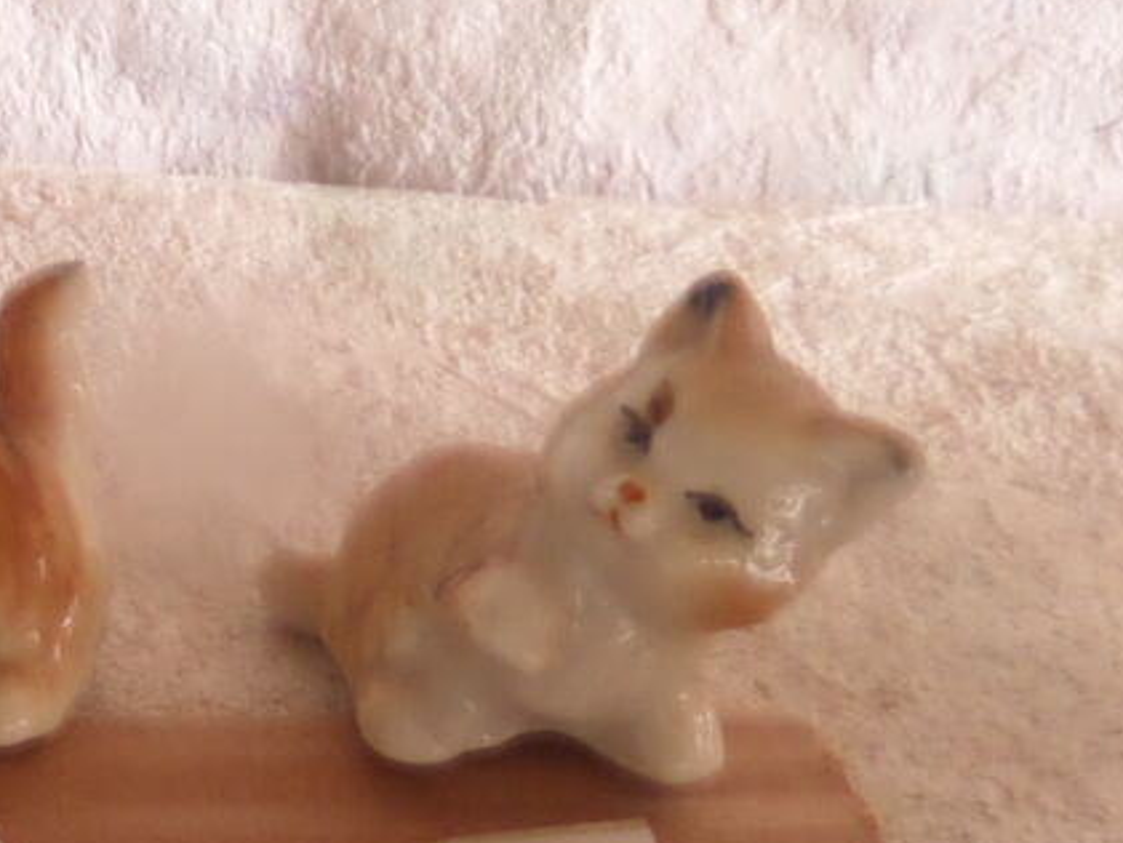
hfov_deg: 29.7
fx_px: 1850
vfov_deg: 24.6
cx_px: -171
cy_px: 816
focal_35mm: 57
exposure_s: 1/10
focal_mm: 4
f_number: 3.2
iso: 400
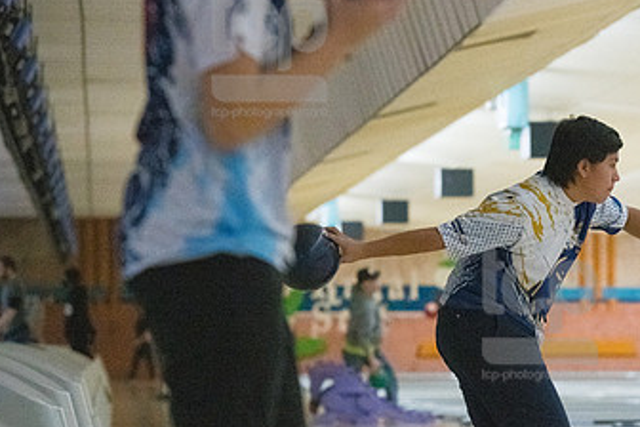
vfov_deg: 6.6
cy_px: 314
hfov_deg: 9.9
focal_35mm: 207
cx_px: 541
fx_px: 3680
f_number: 4
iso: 10000
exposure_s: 1/1000
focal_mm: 120
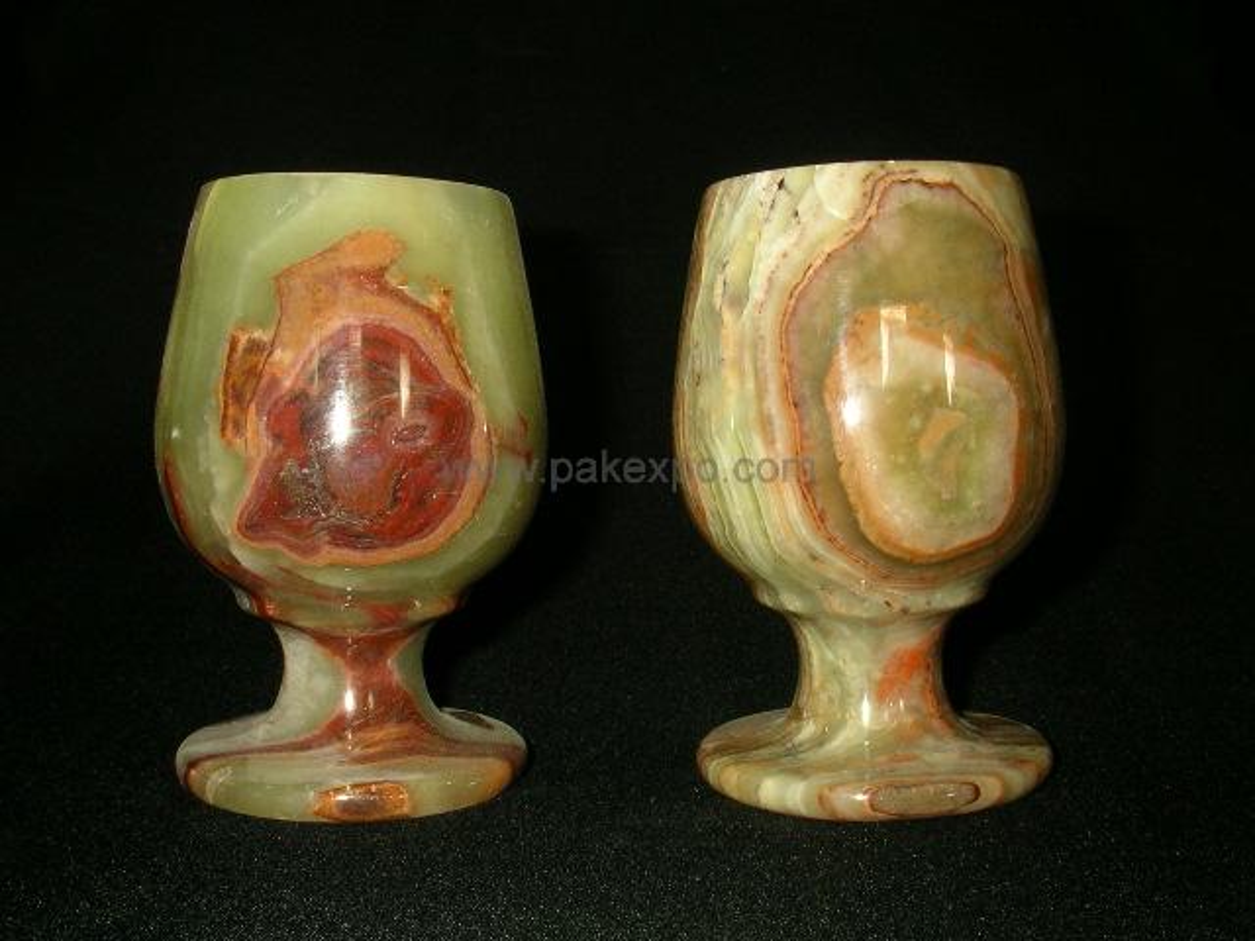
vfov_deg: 37.7
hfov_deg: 49.0
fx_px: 1378
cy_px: 470
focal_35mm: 38
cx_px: 628
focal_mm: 6
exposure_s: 1/31.6
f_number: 7
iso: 100
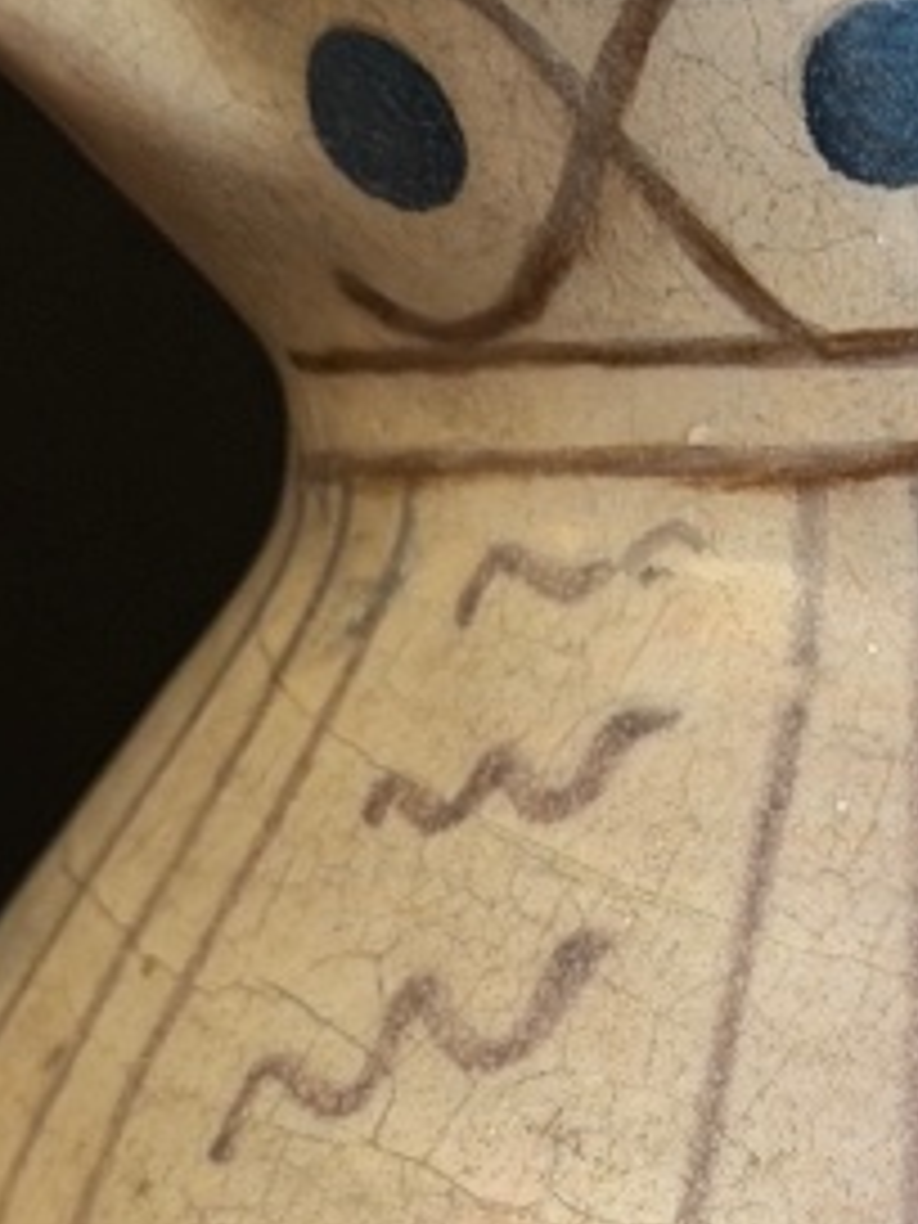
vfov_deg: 9.3
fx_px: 7496
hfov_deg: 7.0
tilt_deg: -8.6
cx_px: 760
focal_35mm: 212
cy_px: 882
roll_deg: -1.7
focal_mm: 6.76
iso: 80
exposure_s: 1/50
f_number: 1.78
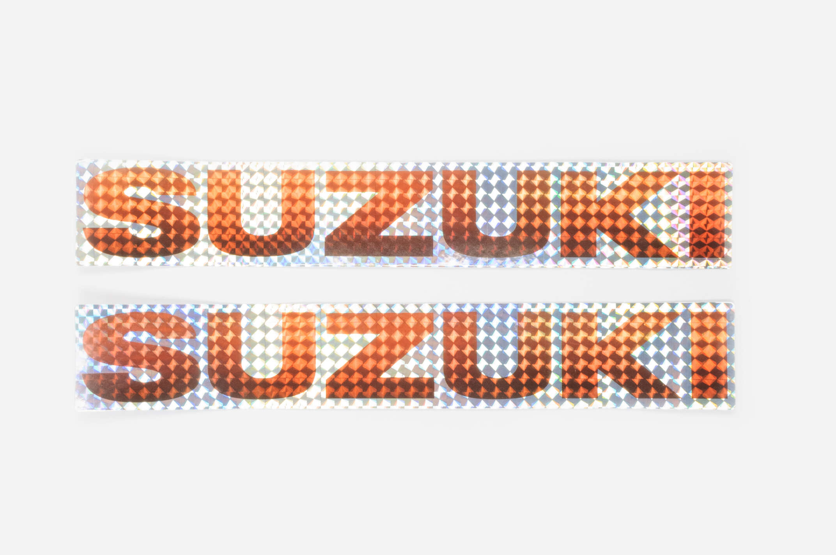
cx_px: 418
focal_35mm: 42
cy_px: 278
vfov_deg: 31.8
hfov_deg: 46.4
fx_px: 974
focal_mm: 28
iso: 320
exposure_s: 1/125
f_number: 16
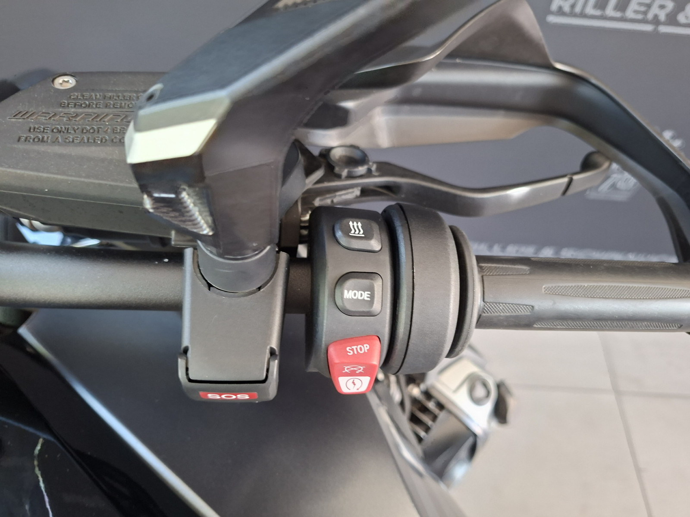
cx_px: 345
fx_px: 458
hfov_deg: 73.9
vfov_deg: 58.9
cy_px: 258
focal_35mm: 23
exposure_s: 1/60
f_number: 1.8
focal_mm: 5.54
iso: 320
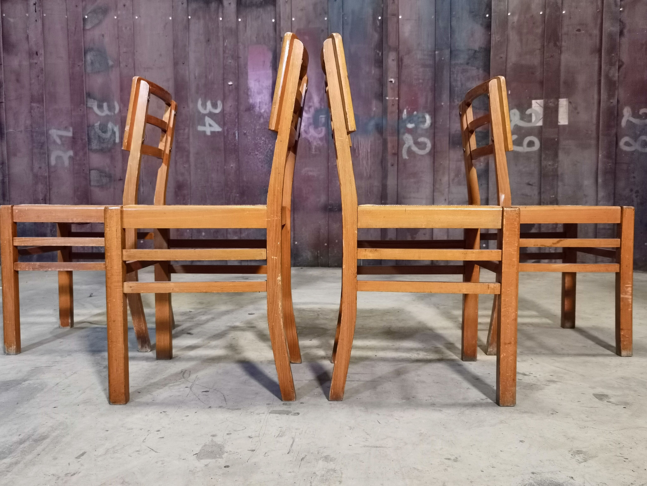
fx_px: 579
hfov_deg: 58.4
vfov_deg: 45.4
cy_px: 243
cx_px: 324
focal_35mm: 31
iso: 500
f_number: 1.9
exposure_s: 1/25
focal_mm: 6.71
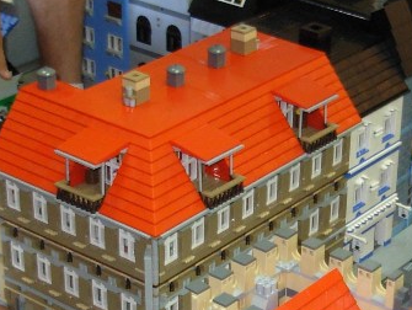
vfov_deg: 12.8
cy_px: 208
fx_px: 1382
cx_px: 349
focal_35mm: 116
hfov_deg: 16.8
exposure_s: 1/16
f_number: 2.9
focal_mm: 6.3
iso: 200
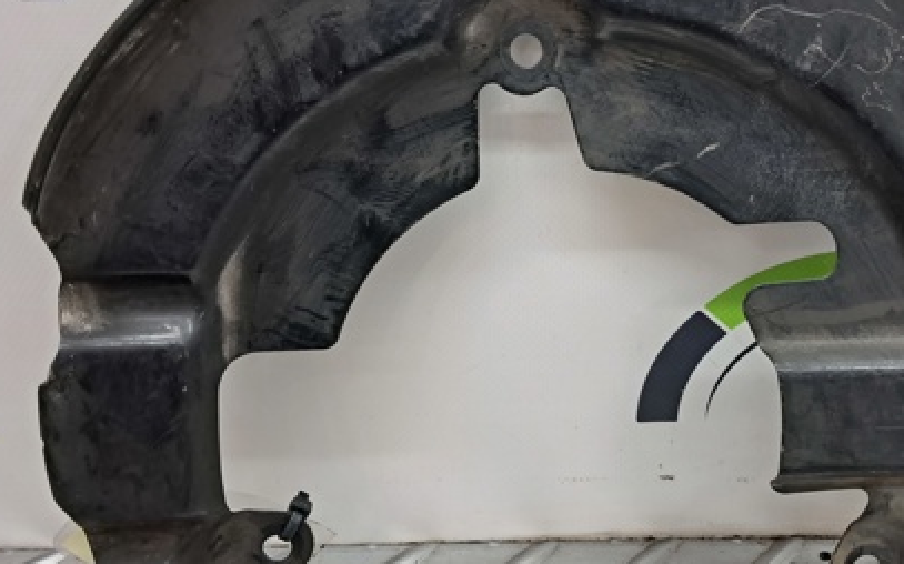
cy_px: 305
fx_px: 1108
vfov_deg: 28.6
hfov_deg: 44.0
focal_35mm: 45
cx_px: 573
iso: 200
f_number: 1.8
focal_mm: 4
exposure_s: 1/50
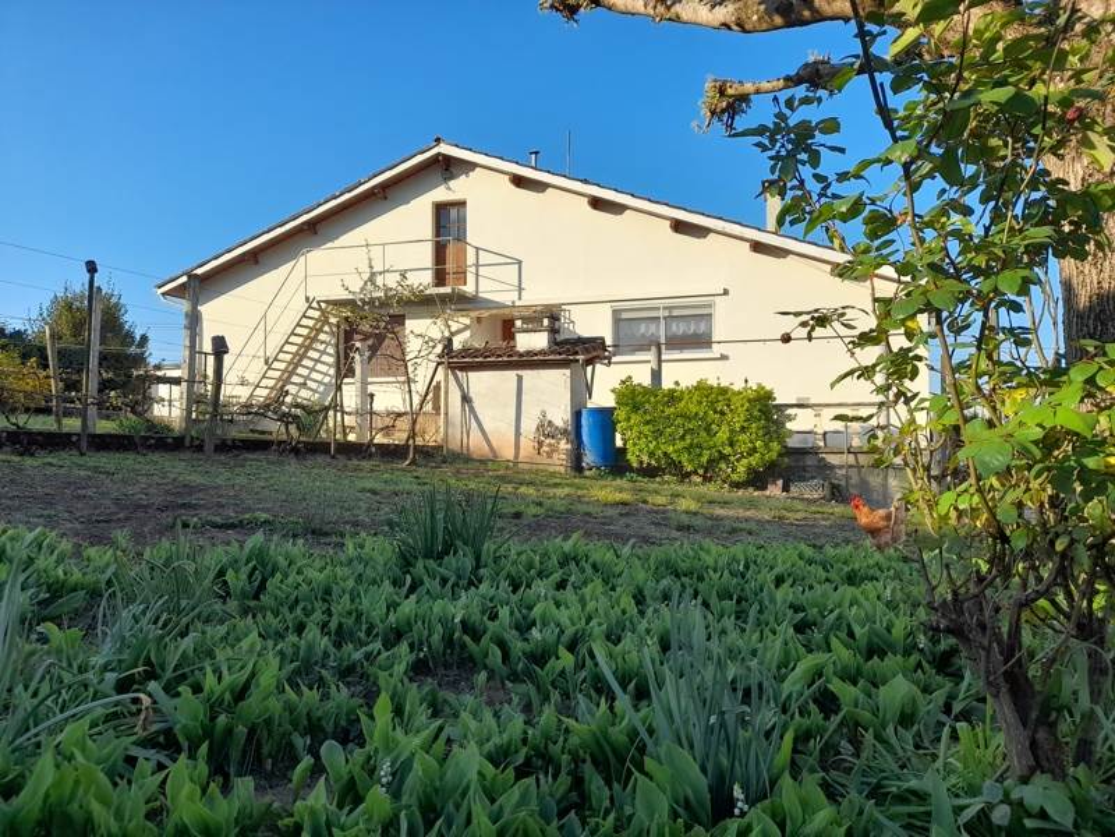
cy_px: 418
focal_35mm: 25
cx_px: 558
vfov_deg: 54.9
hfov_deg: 69.4
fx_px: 805
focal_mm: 4.6
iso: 20
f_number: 2
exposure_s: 1/473
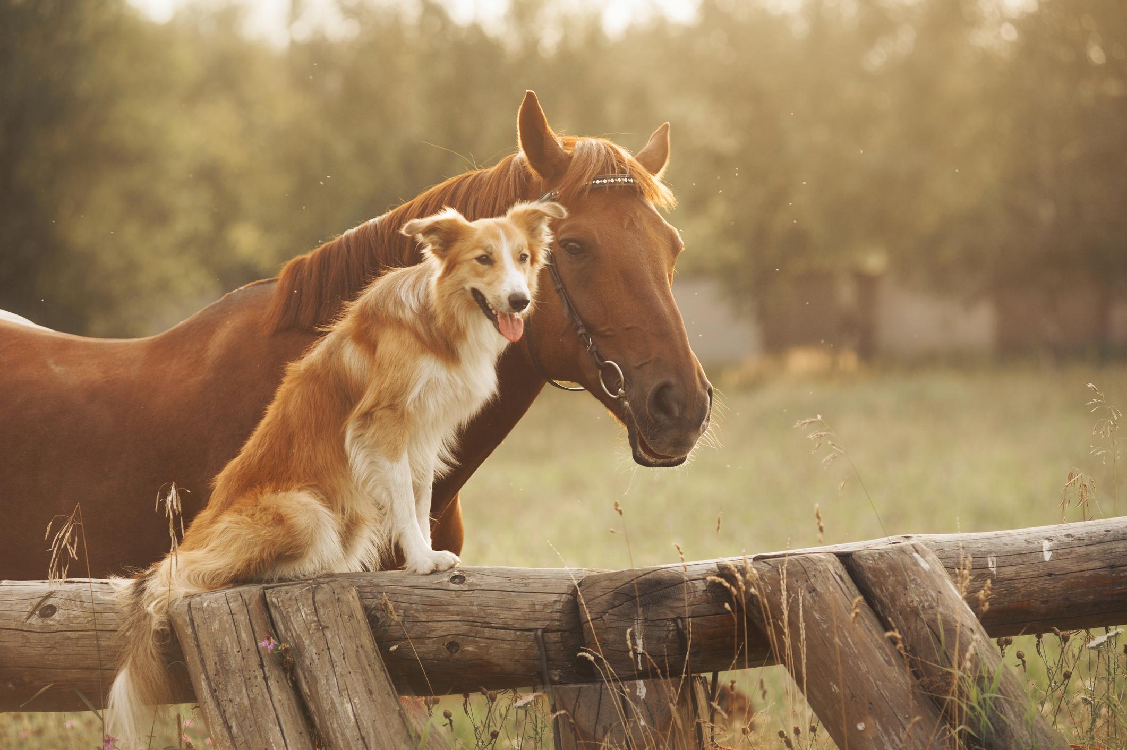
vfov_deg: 10.1
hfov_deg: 15.2
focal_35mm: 135
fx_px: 4223
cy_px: 375
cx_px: 564
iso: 400
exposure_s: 1/1000
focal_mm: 135
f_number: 4.5
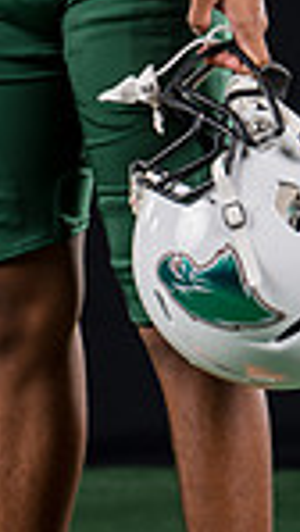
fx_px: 5972
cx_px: 104
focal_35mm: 423
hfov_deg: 2.9
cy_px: -246
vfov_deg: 5.1
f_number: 4
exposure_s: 1/160
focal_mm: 134
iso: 200
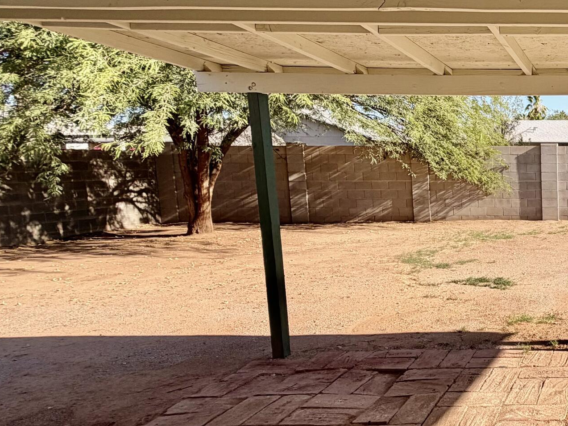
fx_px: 542
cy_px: 230
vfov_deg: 42.9
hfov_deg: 42.5
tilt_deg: -7.0
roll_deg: +0.7
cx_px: 635
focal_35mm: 33
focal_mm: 2.22
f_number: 2.2
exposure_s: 1/770
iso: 32
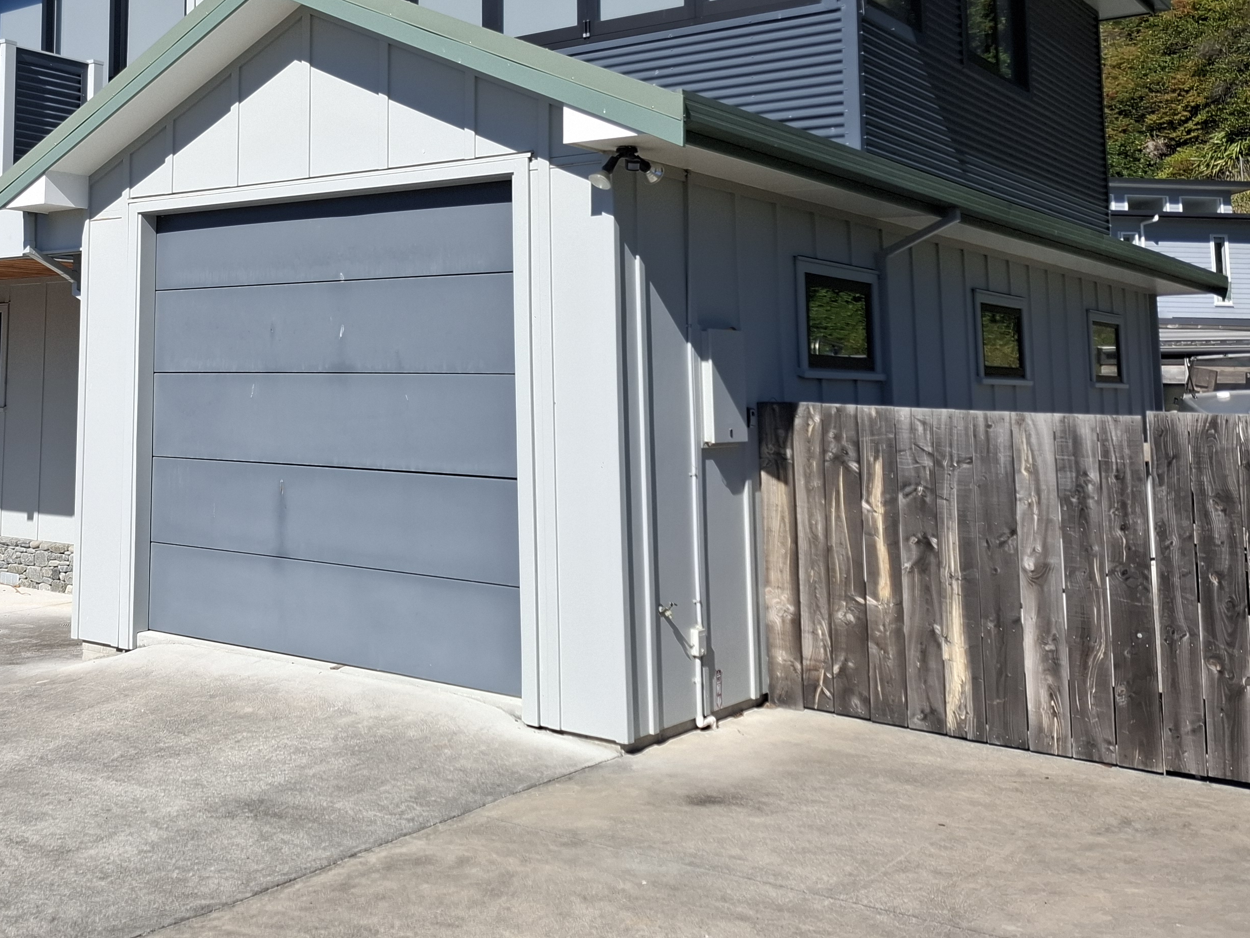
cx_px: 274
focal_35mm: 38
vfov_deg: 36.9
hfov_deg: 46.7
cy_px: 238
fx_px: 1372
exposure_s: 1/1458
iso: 50
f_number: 1.8
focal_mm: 5.54
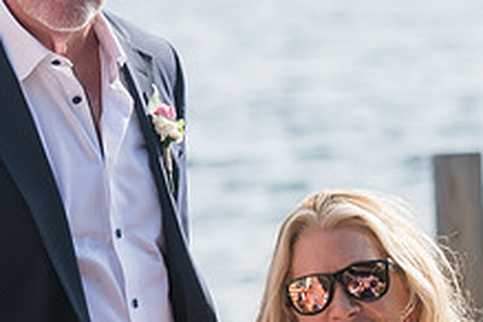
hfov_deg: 4.7
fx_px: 5863
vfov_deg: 3.1
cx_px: 221
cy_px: 230
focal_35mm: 437
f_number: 4
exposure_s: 1/2000
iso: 200
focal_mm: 110
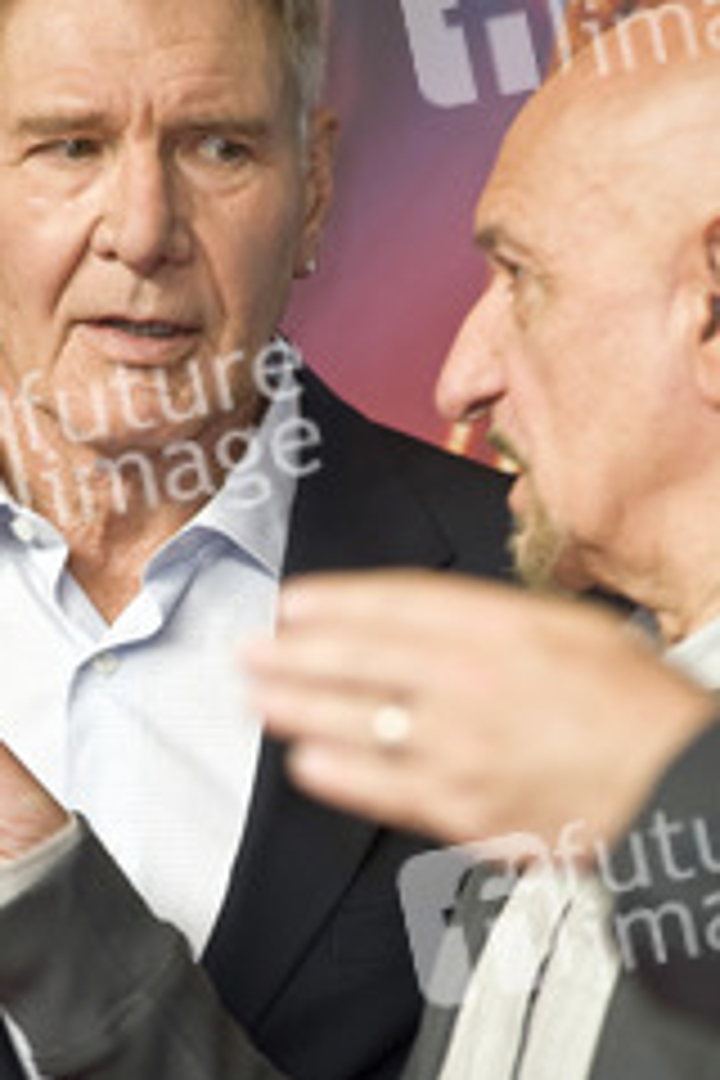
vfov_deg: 6.2
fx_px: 9989
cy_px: 675
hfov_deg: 4.1
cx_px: 223
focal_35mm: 333
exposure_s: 1/125
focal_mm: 200
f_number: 5
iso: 1000
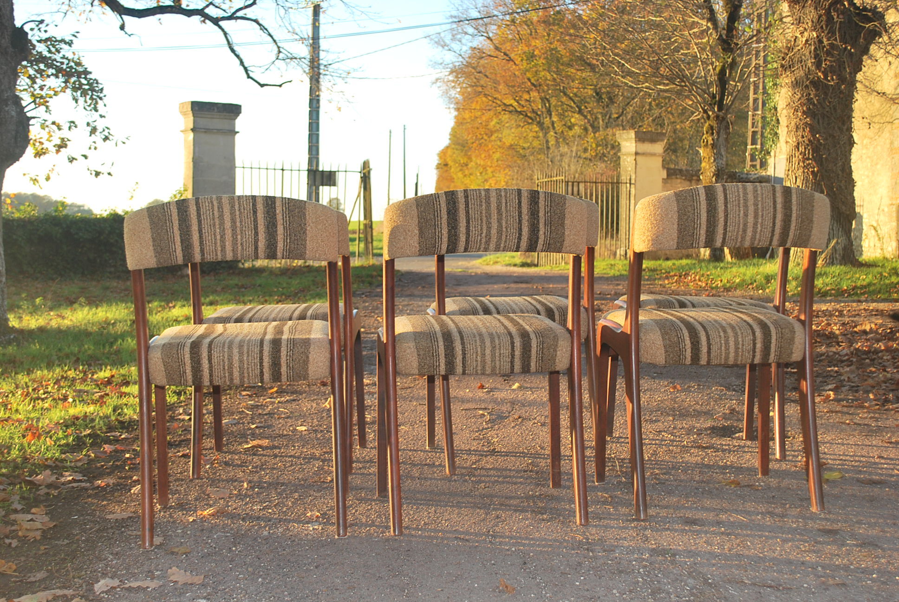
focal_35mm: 45
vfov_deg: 29.9
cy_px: 301
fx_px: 1125
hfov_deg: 43.6
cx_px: 450
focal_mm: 30
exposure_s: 1/125
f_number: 4.8
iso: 180
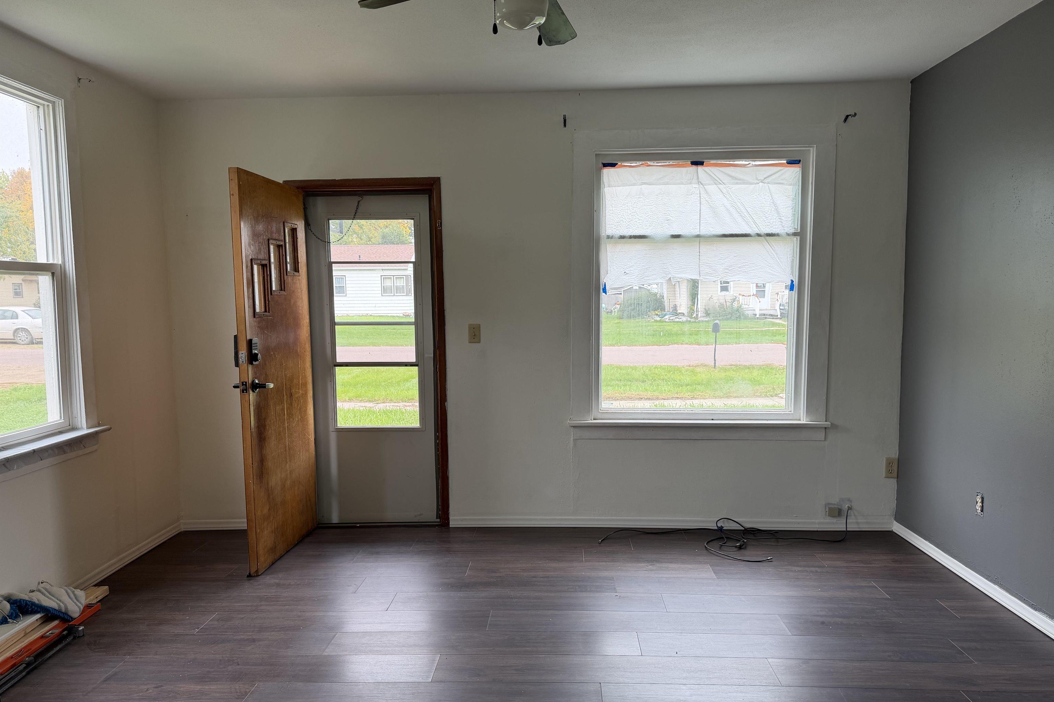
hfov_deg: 71.5
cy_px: 367
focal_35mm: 25
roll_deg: +0.9
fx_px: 732
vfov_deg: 51.3
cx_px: 527
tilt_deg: -5.2
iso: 64
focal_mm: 6.76
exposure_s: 1/121
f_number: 1.78
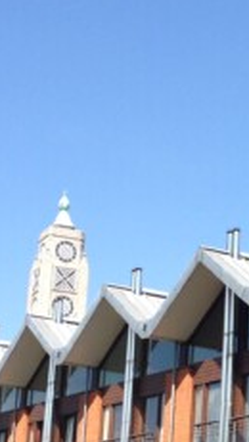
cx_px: 281
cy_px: 318
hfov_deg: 10.9
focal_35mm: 110
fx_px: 1291
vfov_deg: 19.3
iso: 50
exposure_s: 1/935
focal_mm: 4.28
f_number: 2.4
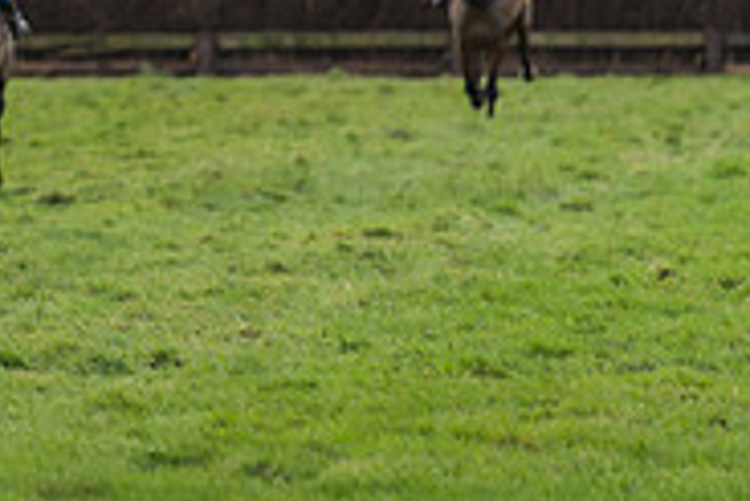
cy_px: -158
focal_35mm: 827
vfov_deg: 1.7
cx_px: -482
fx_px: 17242
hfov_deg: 2.5
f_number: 2.8
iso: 400
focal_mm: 200
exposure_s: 1/1000
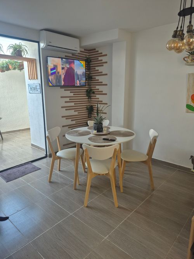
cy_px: 130
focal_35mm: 23
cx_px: 97
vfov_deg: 73.9
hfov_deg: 58.9
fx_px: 172
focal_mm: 5.4
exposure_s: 1/180
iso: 80
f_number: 1.8
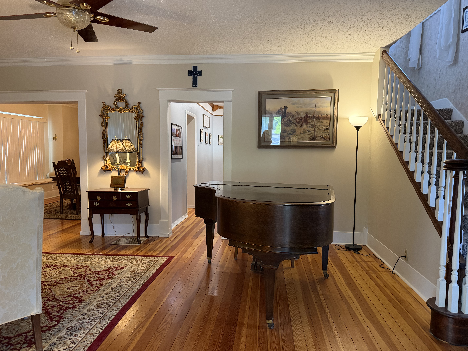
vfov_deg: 56.8
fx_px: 324
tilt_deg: -4.9
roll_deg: -0.5
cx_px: 234
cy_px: 176
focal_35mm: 24
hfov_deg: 71.6
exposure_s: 1/60
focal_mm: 6.76
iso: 320
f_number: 1.78
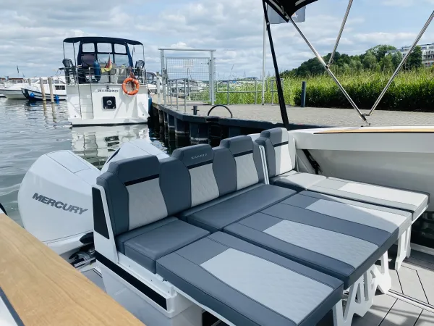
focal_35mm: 26
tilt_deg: -14.3
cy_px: 163
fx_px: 326
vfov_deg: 53.1
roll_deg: +1.1
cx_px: 217
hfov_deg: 67.3
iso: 32
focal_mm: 4.25
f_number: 1.8
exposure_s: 1/3040
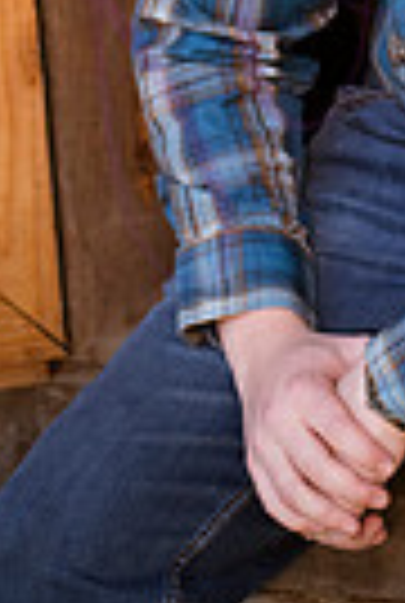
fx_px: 4499
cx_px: 418
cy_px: -306
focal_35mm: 268
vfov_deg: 7.5
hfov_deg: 5.1
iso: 800
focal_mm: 80
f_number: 4
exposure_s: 1/250
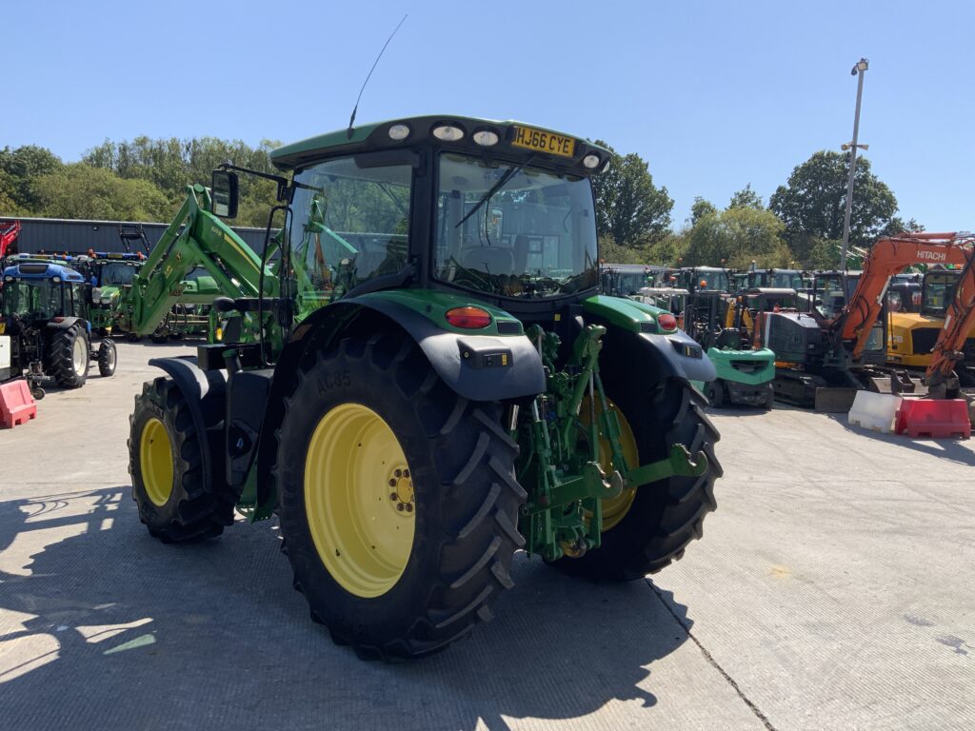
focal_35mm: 29
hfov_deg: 61.7
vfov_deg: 48.2
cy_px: 366
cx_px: 488
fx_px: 817
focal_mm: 3
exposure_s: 1/1730
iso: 16
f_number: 1.8
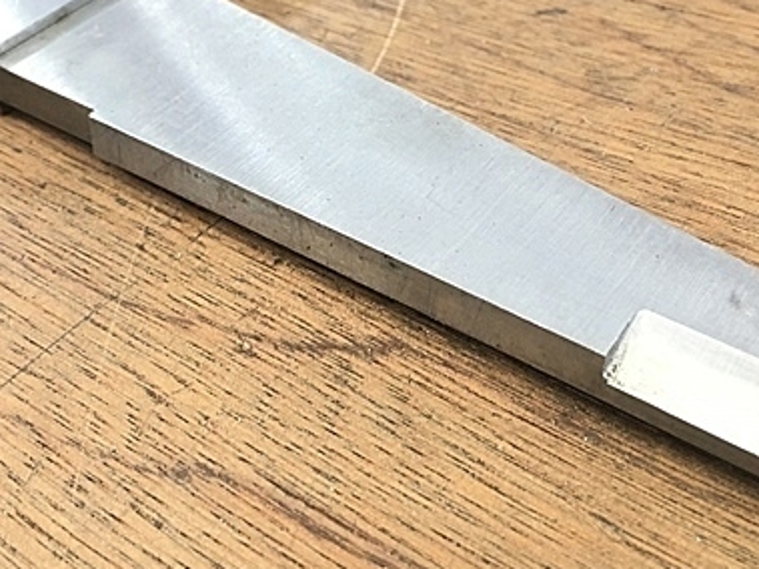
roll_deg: +0.8
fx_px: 1074
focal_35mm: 49
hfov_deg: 38.5
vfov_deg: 29.6
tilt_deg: -40.9
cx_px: 260
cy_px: 222
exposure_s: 1/30
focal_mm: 4.15
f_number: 2.2
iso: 125
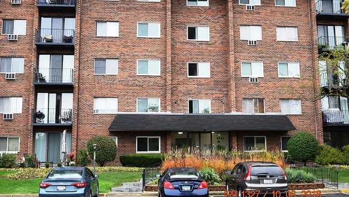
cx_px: 178
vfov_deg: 25.7
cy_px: 93
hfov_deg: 44.1
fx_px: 431
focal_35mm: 47
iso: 400
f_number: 6.3
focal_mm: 29
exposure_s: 1/160
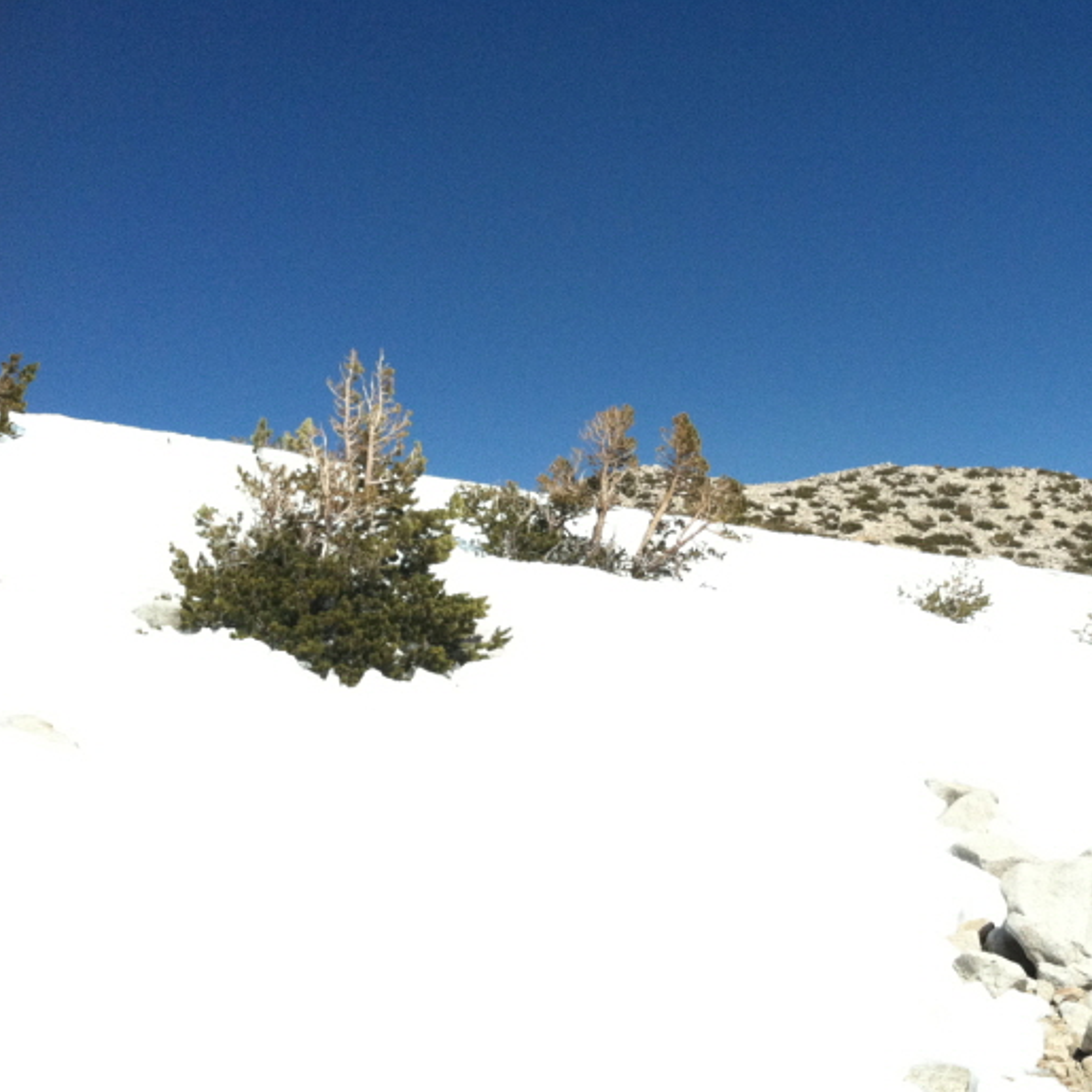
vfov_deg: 40.0
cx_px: 710
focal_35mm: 42
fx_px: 1499
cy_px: 551
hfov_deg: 39.6
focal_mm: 3.85
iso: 200
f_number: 2.8
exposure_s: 1/6000
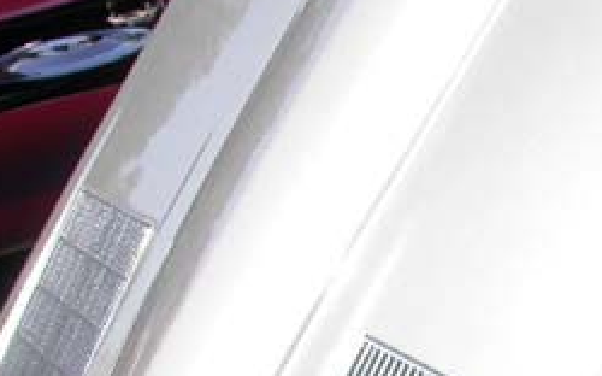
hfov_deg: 14.9
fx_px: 2115
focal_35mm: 129
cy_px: 509
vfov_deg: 9.9
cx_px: 946
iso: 100
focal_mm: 7.85
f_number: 6.7
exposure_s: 1/309
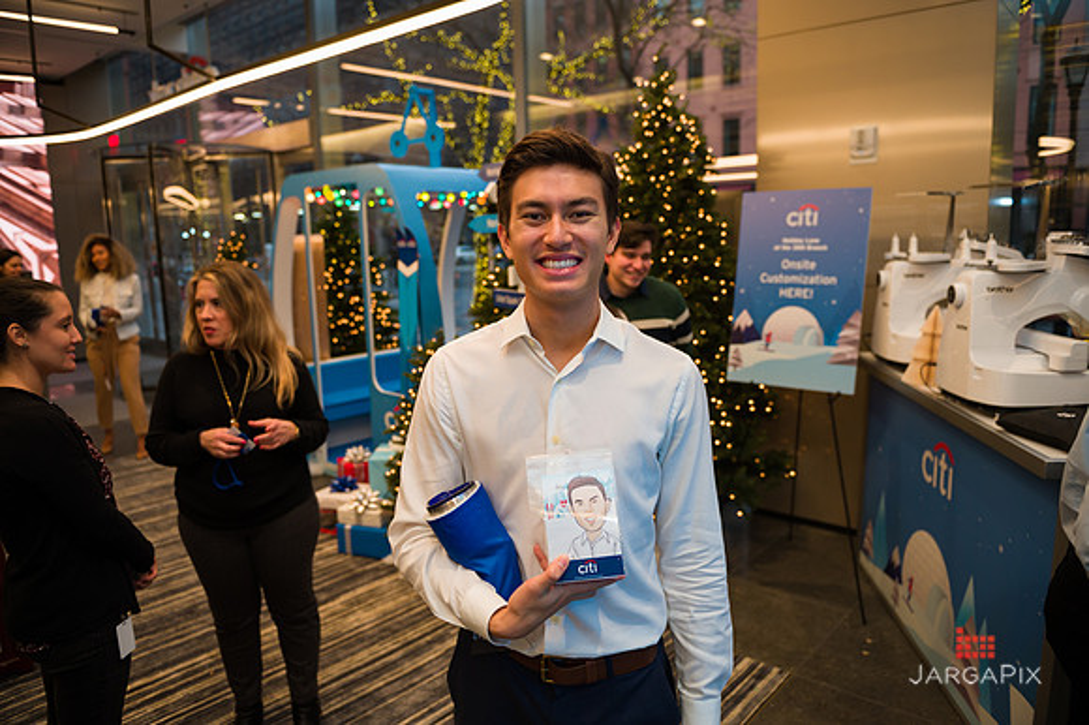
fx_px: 726
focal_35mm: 24
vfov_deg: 53.1
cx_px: 544
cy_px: 362
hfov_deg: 73.8
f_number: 3.2
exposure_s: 1/200
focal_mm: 24
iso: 400
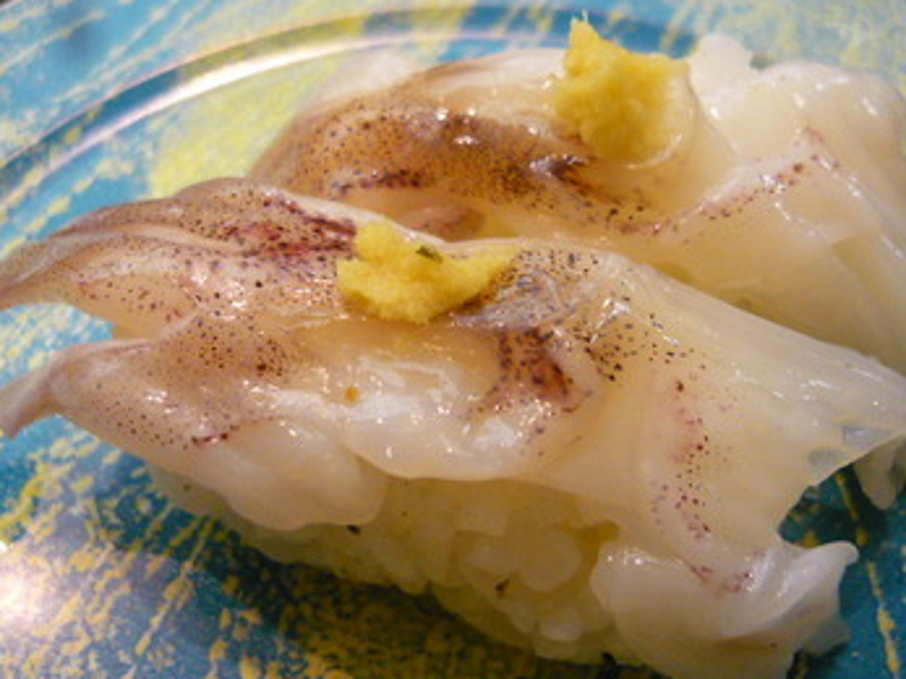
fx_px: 1047
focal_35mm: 40
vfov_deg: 35.9
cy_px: 315
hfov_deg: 46.8
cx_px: 478
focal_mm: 5.5
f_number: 2.8
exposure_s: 1/30
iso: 400
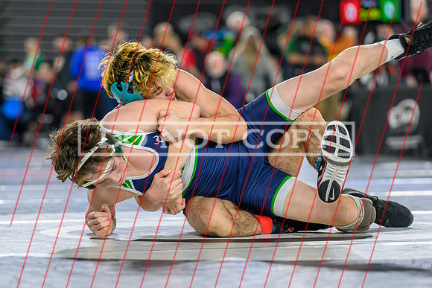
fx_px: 2004
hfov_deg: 12.3
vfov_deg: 8.2
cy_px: 190
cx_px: 180
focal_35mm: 167
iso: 1600
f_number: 2.8
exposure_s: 1/800
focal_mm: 125
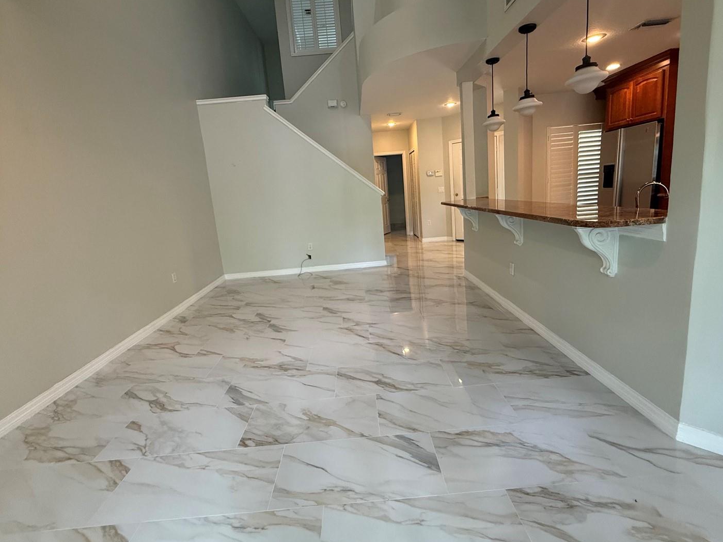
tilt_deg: -9.4
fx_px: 334
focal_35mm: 16
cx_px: 363
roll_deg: +3.9
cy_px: 246
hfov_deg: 94.5
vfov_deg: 77.9
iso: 250
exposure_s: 1/120
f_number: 2.2
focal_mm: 2.22
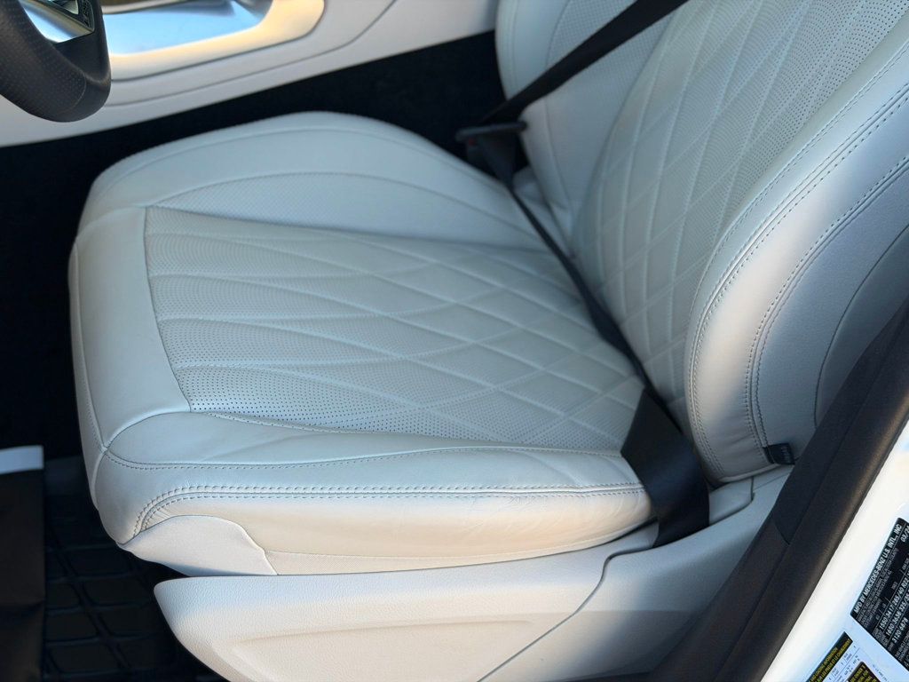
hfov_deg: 39.7
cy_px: 341
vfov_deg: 30.3
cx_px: 454
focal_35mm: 48
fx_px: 1260
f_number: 1.78
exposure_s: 1/484
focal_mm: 6.76
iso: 64
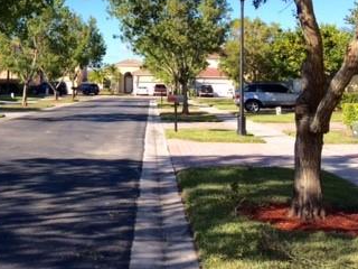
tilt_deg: +4.4
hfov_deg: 31.3
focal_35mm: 58
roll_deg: -0.8
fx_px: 600
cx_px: 20
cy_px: 36
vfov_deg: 24.6
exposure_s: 1/1520
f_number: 2.2
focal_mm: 4.15
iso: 32
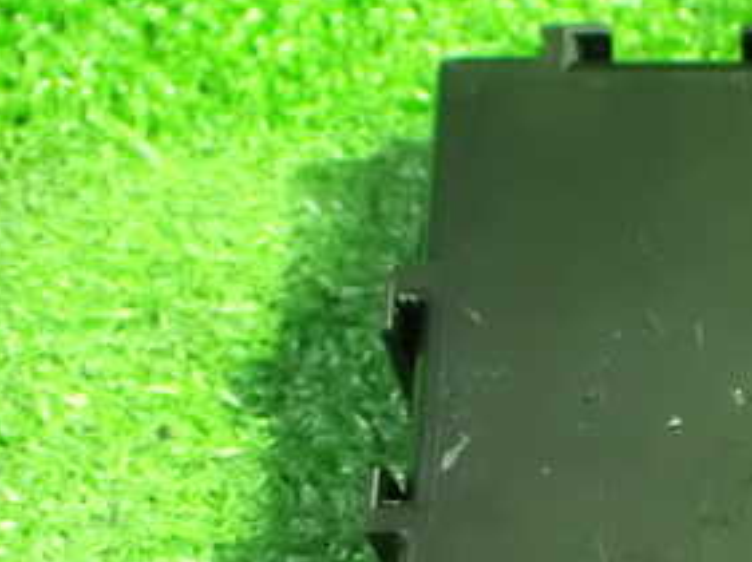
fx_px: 1671
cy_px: 482
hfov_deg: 24.6
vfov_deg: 18.8
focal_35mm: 77
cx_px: 674
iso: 1600
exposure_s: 1/20
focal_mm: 6.37
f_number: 2.5
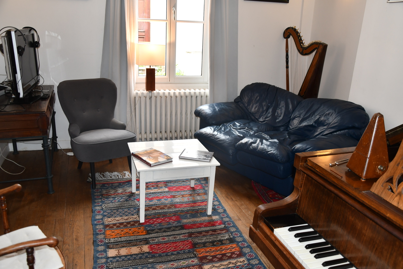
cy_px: 134
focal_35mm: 31
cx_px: 202
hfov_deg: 60.3
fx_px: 347
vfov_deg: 42.3
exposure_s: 1/60
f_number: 3.8
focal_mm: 21
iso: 400
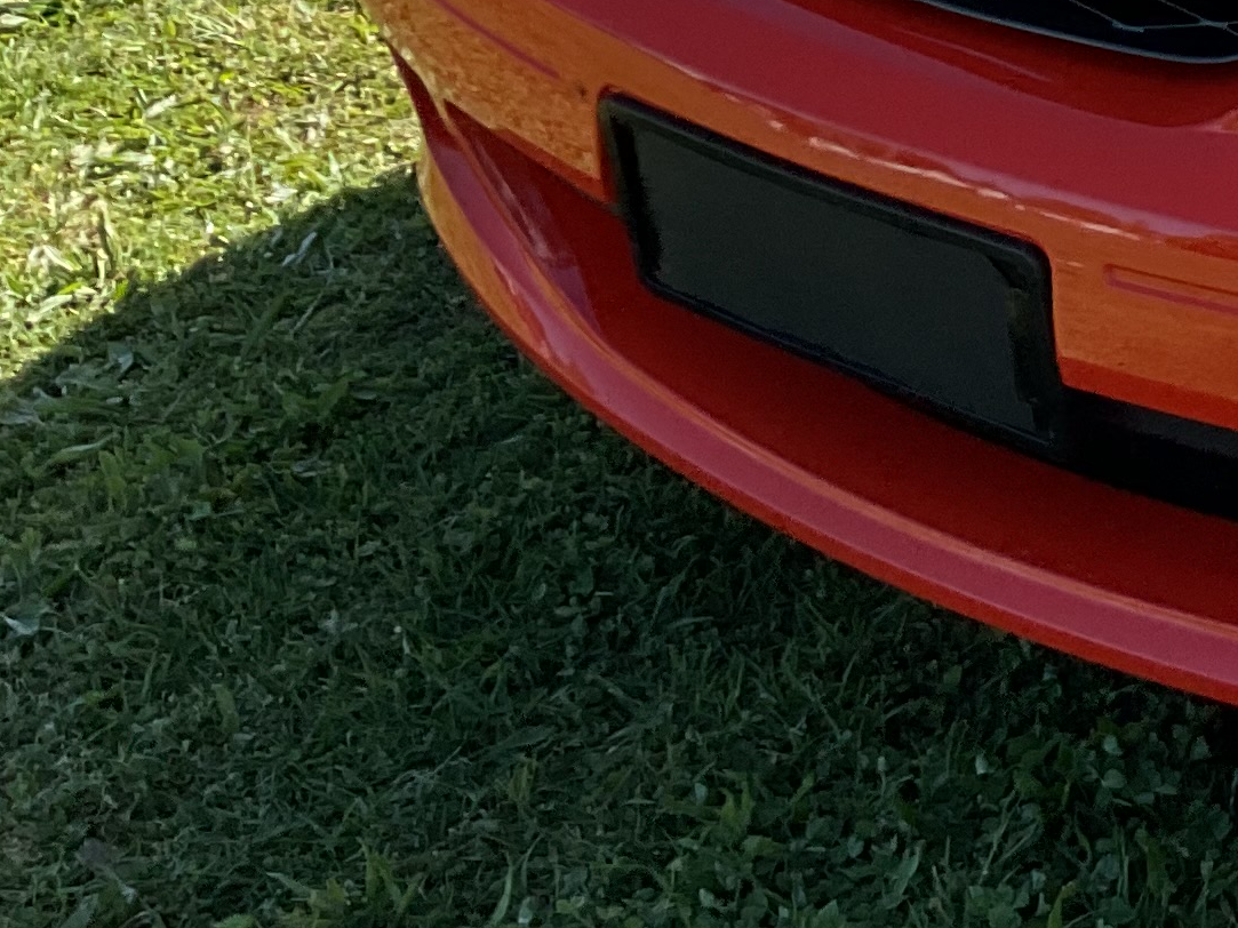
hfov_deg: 15.4
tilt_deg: -19.7
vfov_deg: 13.0
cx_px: 2283
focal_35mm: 108
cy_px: -447
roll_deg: +2.6
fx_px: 3862
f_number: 1.8
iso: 16
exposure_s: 1/728
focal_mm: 3
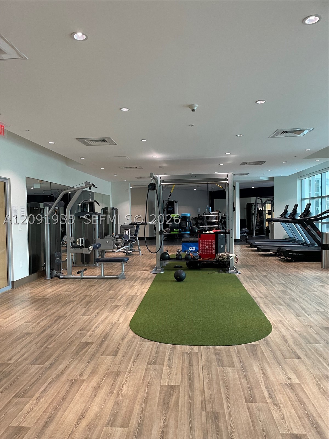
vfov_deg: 67.3
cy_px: 220
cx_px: 164
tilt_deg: -3.2
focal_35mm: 26
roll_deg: +0.1
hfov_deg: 53.1
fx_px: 329
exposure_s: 1/60
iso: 200
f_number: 1.6
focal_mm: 4.2
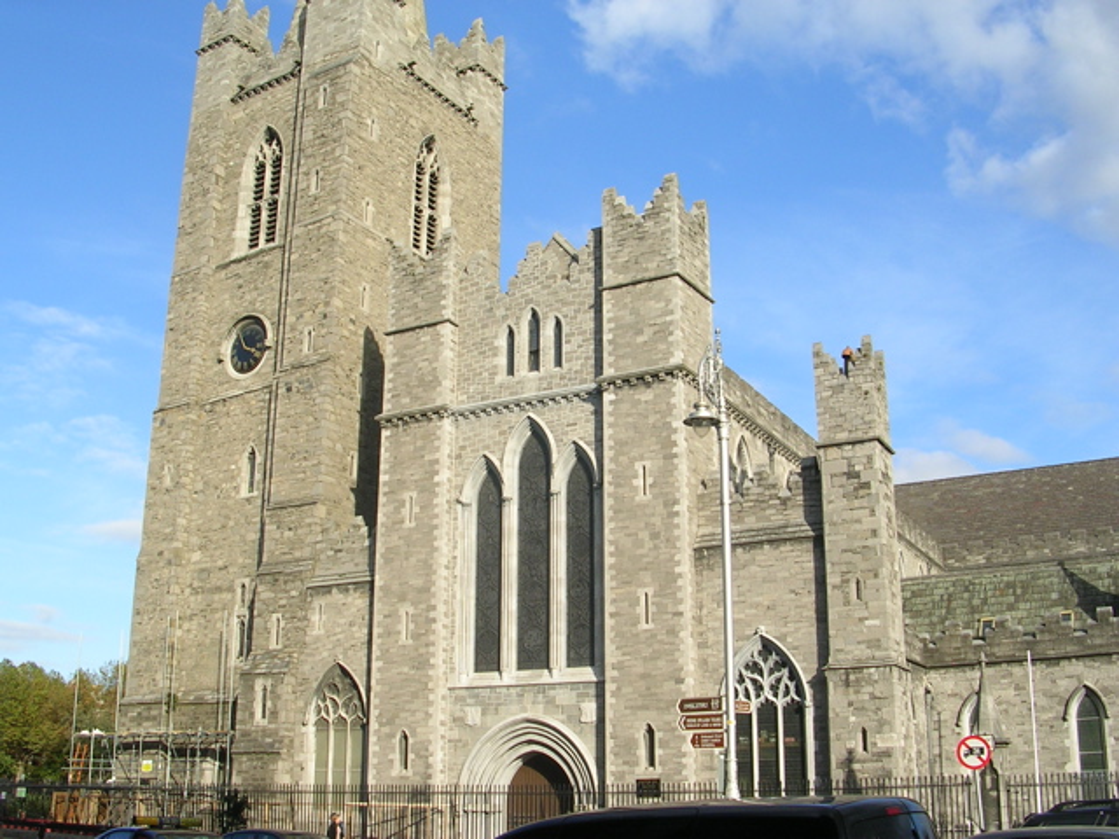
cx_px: 560
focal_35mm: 38
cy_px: 420
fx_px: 1228
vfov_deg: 37.7
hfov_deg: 49.0
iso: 50
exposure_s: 1/185
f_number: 5.6
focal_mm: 5.8
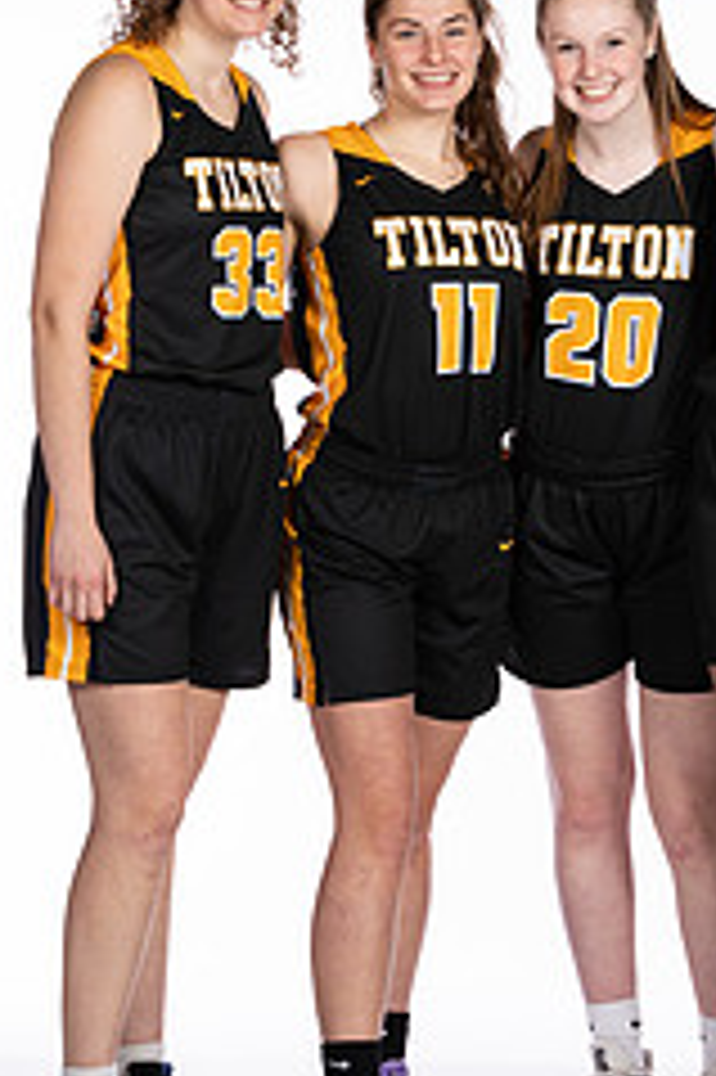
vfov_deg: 10.4
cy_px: 405
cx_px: 572
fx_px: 5915
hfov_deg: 6.9
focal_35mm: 198
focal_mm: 70
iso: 100
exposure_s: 1/100
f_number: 5.6
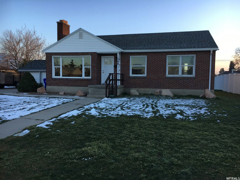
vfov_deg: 48.2
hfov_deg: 61.7
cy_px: 90
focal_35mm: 29
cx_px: 120
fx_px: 201
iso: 25
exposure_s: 1/175
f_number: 2.2
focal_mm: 4.15
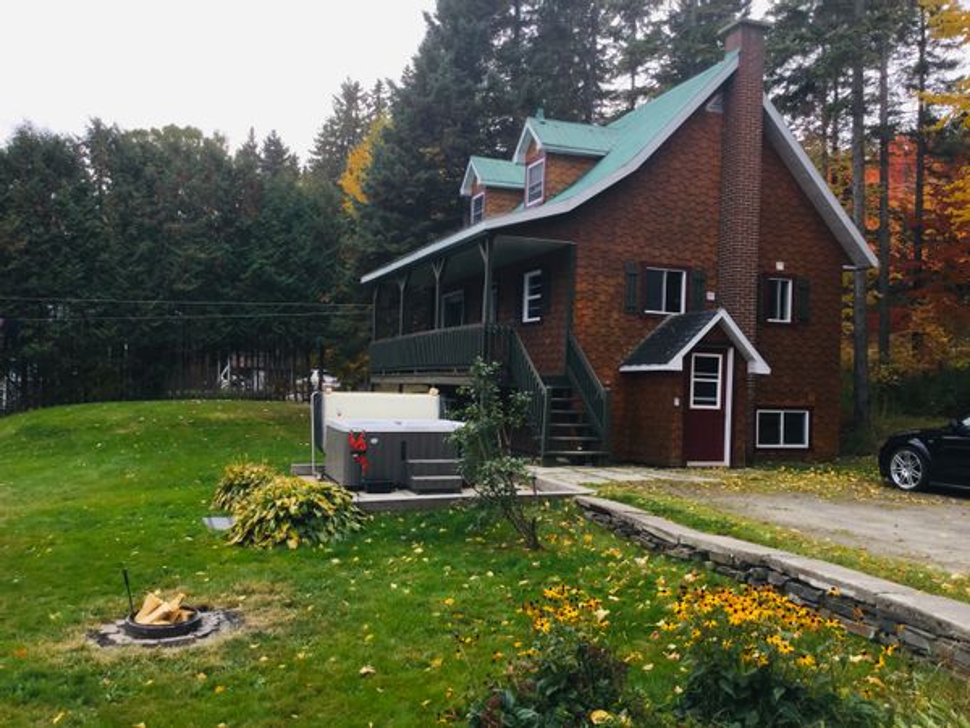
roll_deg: -3.5
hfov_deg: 58.4
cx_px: 485
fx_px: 869
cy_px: 364
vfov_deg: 45.4
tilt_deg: +0.9
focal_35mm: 31
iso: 25
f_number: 2.4
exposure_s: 1/522
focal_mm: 3.3
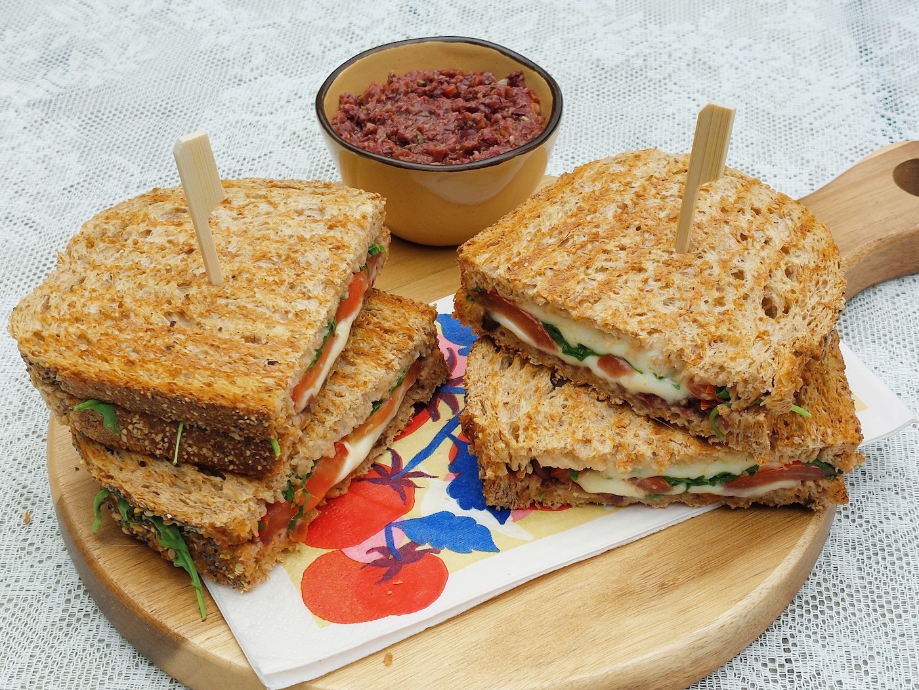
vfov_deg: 54.9
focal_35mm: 25
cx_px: 460
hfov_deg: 69.4
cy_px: 345
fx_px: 664
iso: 25
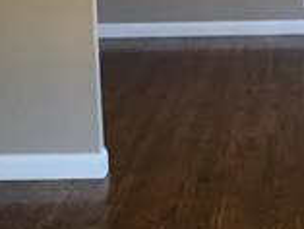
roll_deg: +1.2
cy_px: 21
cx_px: 275
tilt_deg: -9.0
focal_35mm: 118
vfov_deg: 12.5
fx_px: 1037
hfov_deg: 16.5
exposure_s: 1/30
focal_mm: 4.15
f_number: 2.2
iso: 64
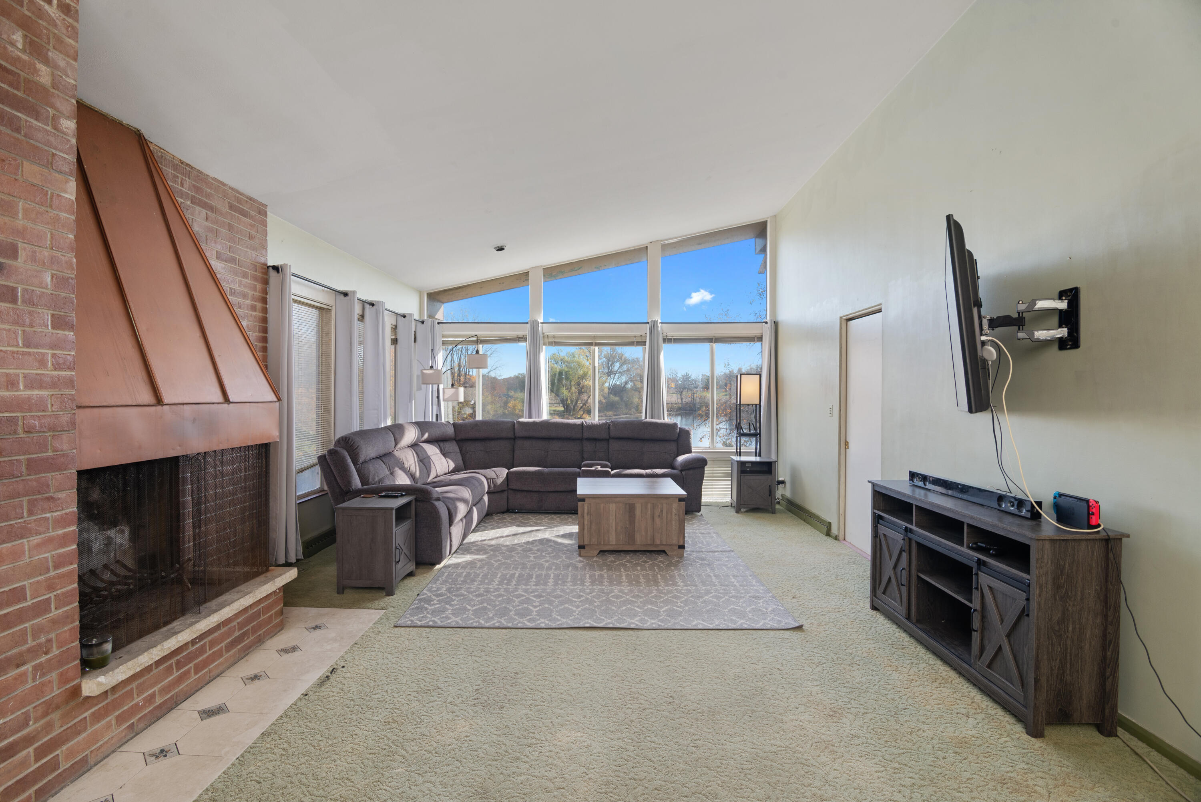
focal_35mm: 30
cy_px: 401
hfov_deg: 61.9
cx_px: 600
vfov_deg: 43.6
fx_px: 1001
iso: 320
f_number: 9
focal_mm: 30
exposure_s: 1/100
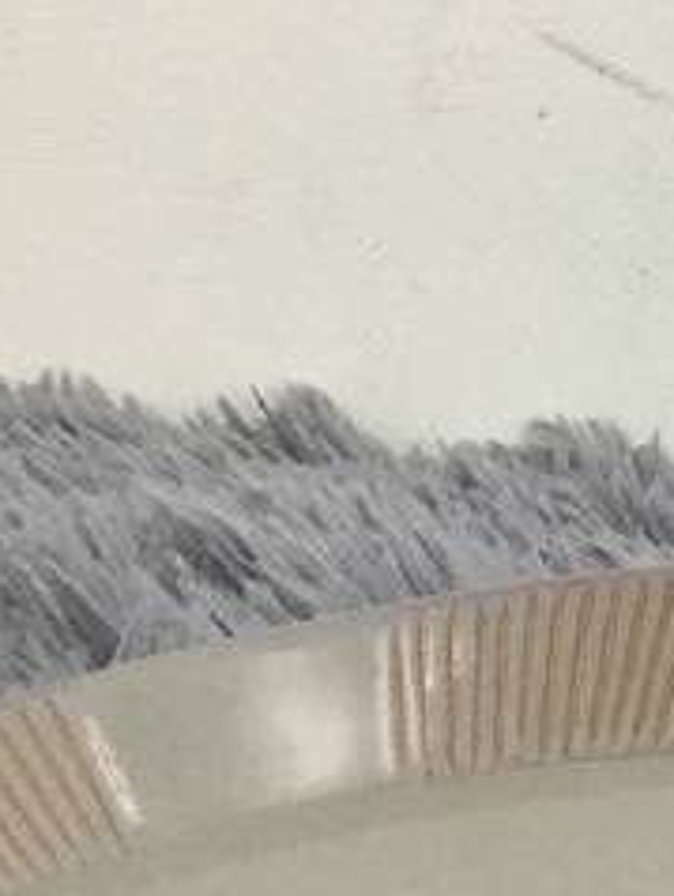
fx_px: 4043
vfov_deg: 12.6
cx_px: 817
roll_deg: -1.4
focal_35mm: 156
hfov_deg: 9.4
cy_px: 565
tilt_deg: -16.9
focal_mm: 3.3
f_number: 2.4
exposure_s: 1/33
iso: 100
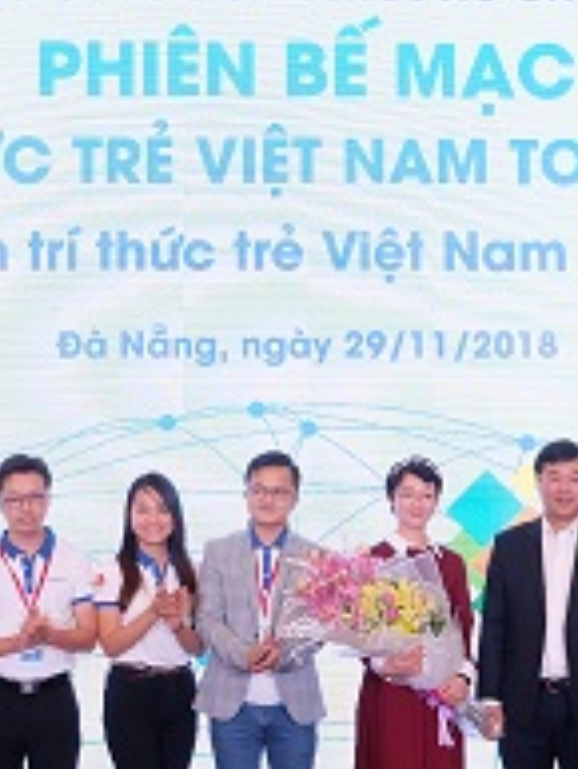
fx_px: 1935
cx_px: 271
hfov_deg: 17.0
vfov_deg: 22.5
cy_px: 420
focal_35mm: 87
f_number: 4.2
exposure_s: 1/70
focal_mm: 23.2
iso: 800
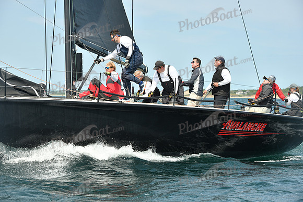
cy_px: 101
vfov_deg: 12.2
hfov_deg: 18.3
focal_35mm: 112
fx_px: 943
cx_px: 152
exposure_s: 1/1250
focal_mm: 112
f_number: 7.1
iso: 320
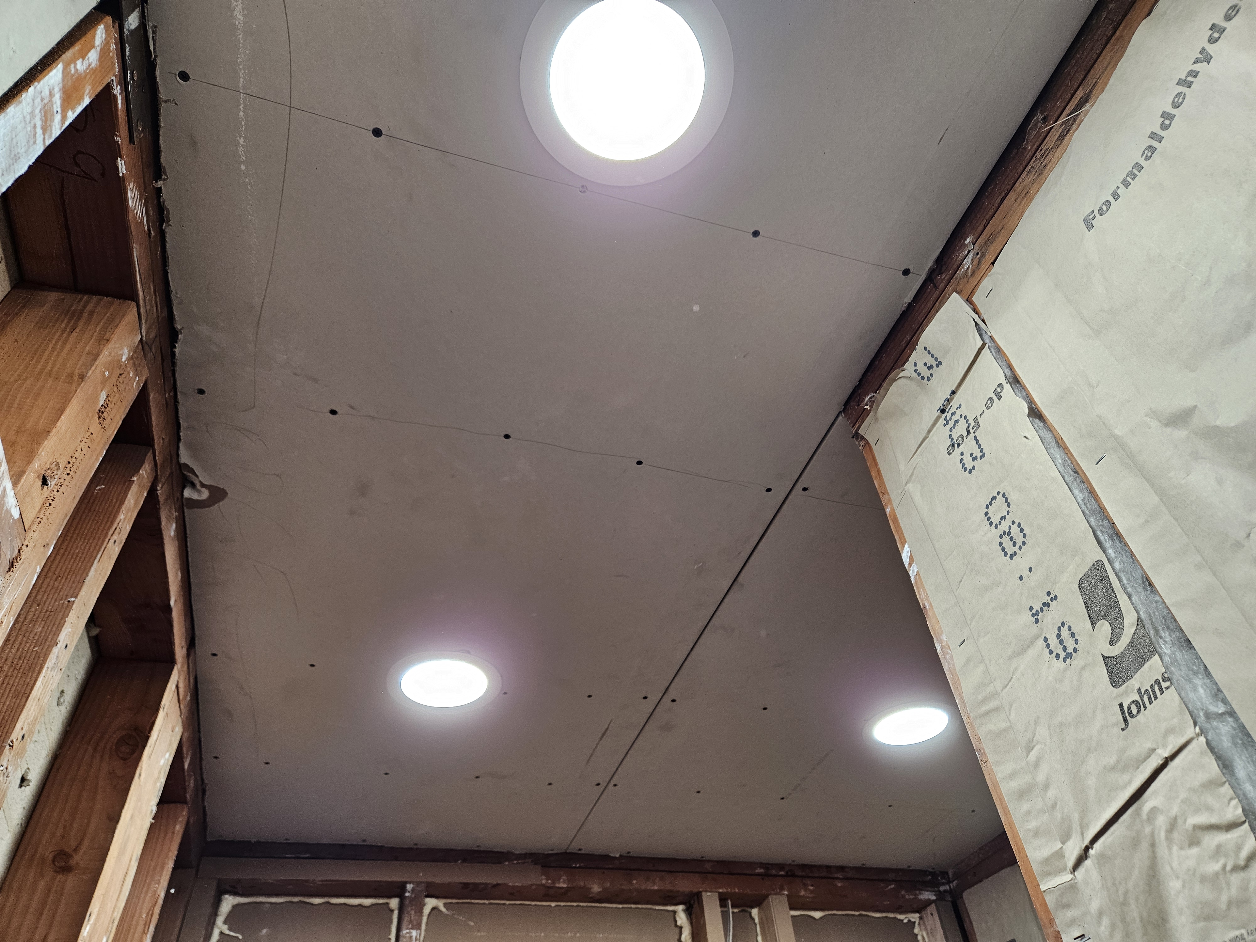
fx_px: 835
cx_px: 628
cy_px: 471
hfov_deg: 73.9
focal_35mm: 23
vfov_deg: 58.9
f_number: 1.8
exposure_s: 1/120
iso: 160
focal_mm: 5.4
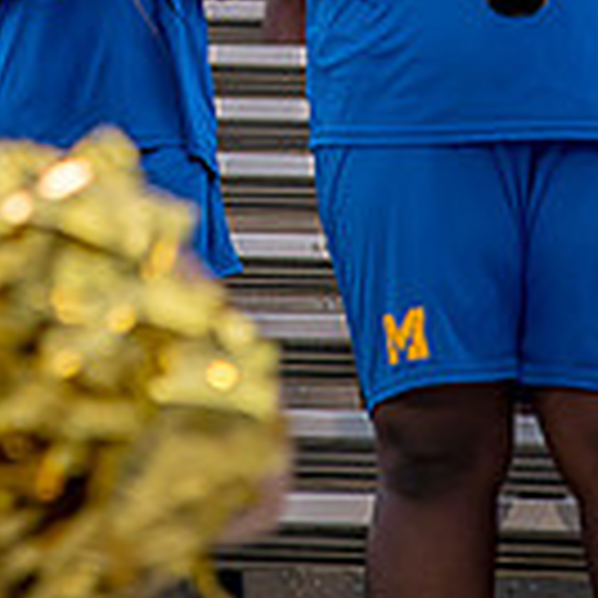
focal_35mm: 345
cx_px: 160
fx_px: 6743
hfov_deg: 5.1
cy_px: -328
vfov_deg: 5.0
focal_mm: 120
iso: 400
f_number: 4
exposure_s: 1/200
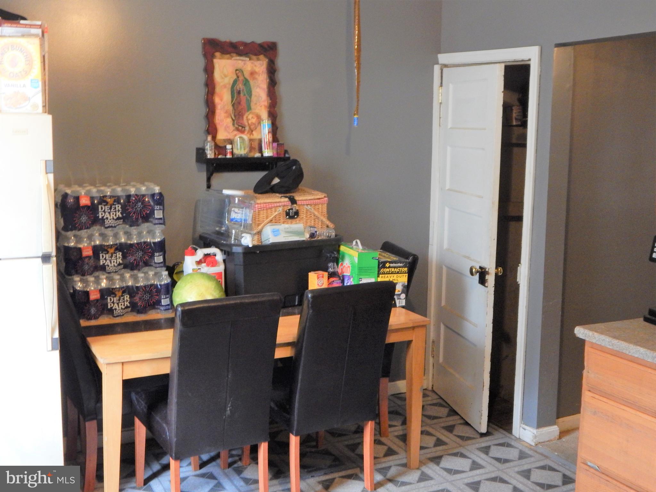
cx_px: 328
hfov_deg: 43.9
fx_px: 815
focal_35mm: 43
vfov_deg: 33.6
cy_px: 246
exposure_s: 1/30
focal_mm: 7.7
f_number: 3.6
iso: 400
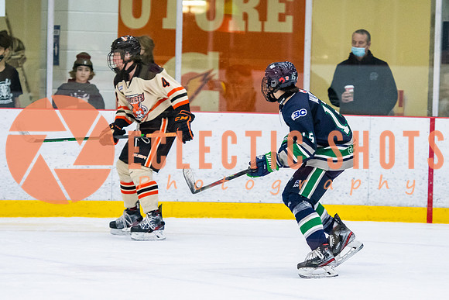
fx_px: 3037
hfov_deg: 8.5
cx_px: 291
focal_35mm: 243
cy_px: 125
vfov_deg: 5.6
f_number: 2.8
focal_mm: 125
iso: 2200
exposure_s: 1/640
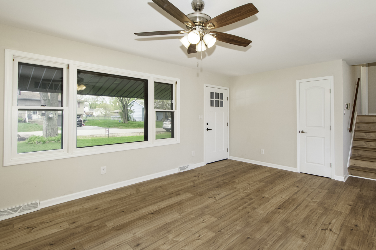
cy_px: 107
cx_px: 210
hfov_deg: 89.7
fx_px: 188
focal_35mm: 18
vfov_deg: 66.9
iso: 640
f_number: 9
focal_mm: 10
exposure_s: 1/160
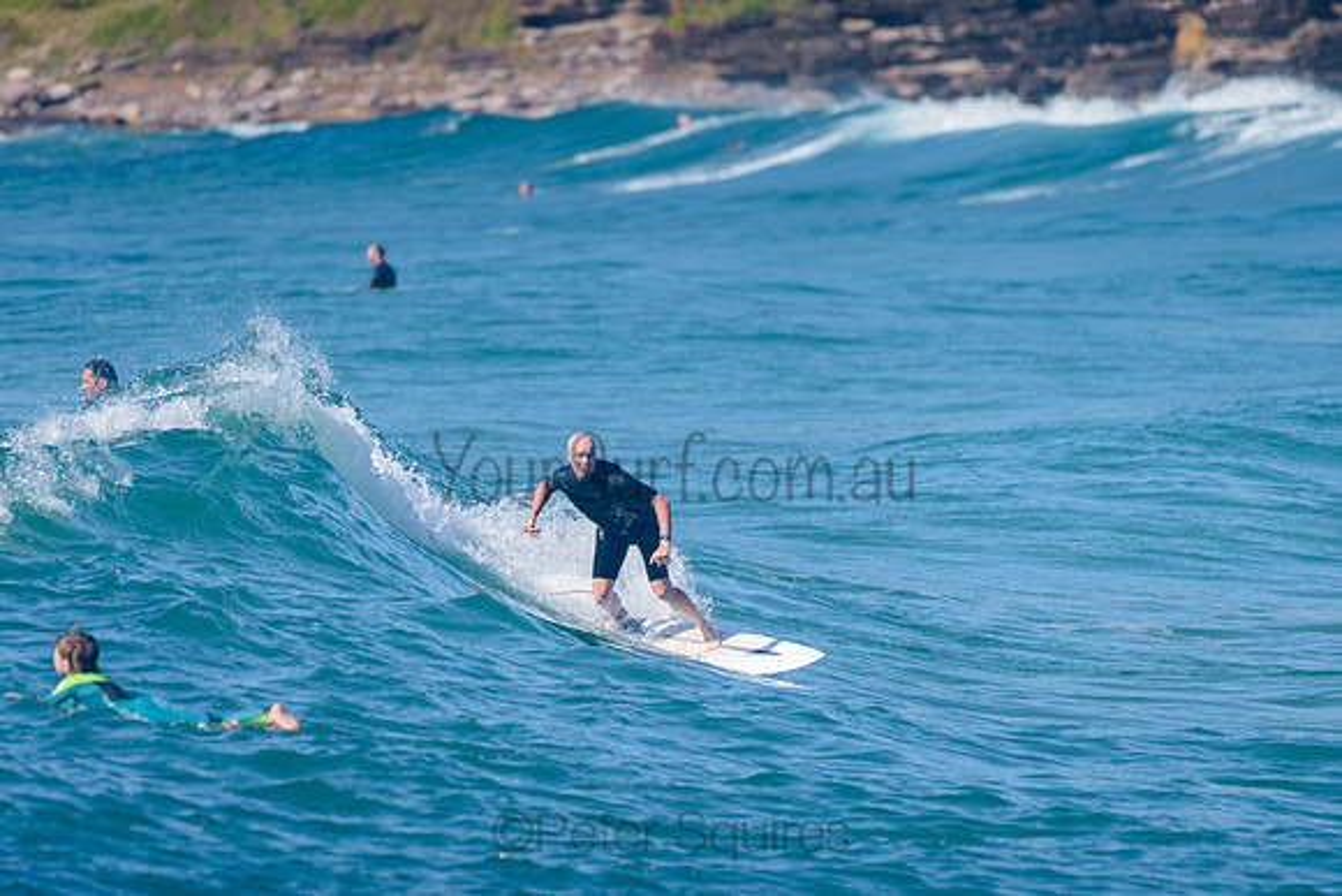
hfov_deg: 3.4
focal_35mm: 613
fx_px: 22848
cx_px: 563
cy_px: 501
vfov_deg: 2.2
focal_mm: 500
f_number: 5.6
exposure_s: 1/2000
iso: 320
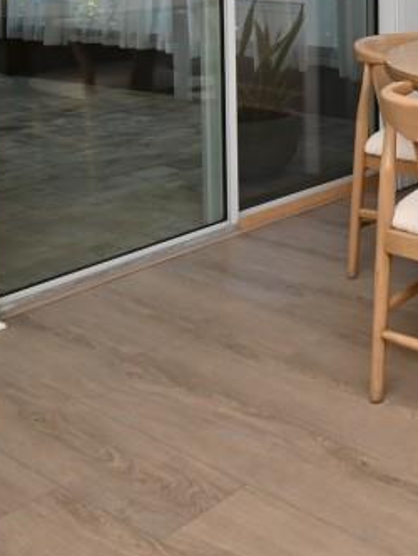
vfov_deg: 33.2
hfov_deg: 24.3
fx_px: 837
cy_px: -22
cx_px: 553
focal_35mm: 52
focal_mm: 10
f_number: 5
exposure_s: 1/100
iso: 100
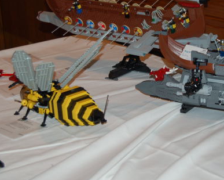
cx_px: 164
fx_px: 617
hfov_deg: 20.4
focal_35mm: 93
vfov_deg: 16.5
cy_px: 60
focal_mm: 40
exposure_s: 1/60
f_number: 5
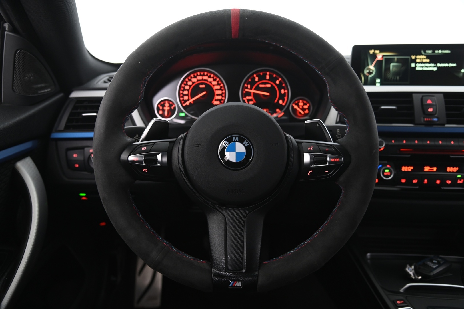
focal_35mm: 30
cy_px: 154
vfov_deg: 43.5
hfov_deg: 62.0
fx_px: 386
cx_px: 232
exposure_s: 1/8
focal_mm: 30
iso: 1000
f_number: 4
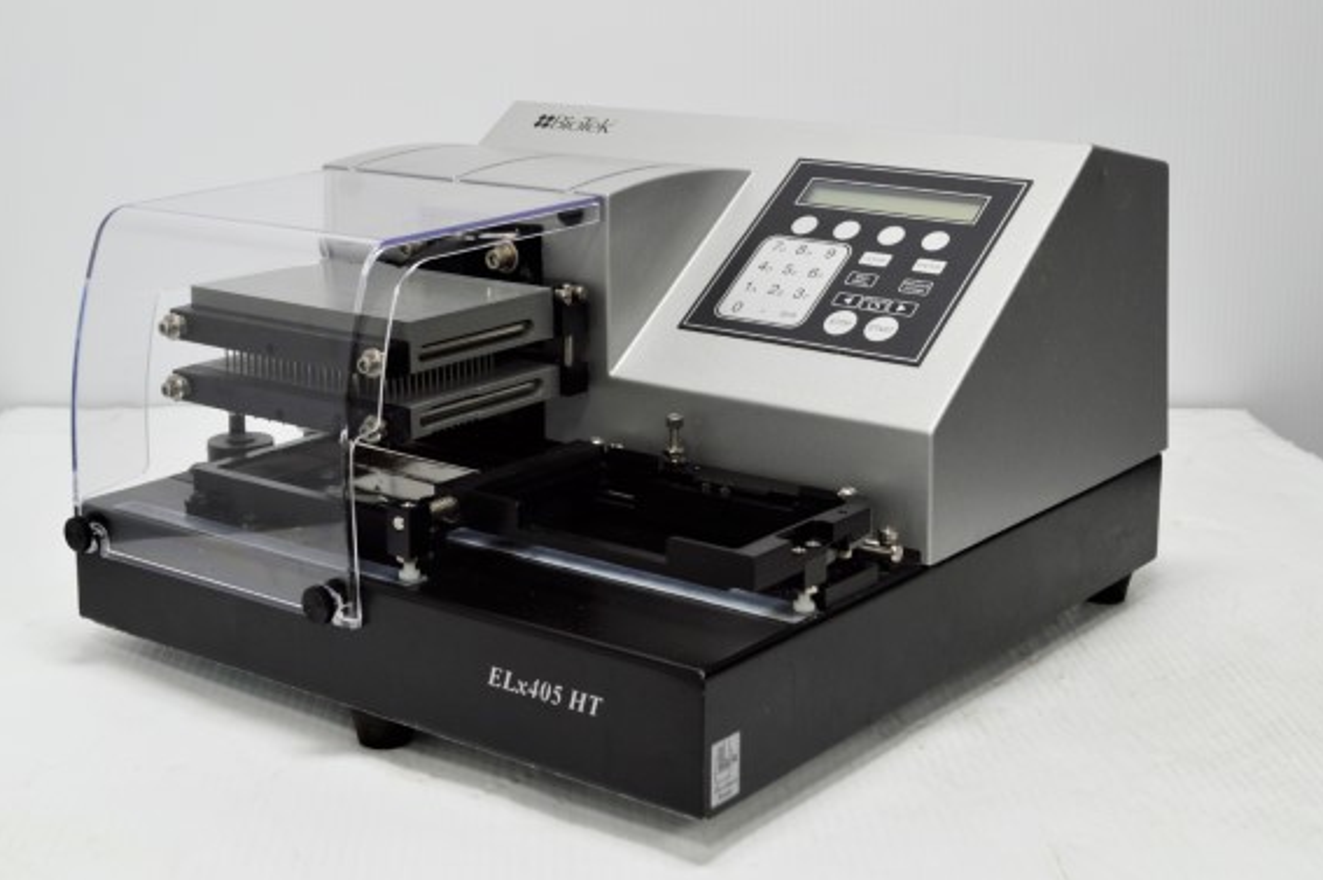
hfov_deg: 36.3
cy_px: 273
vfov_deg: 24.4
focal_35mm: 55
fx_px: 2019
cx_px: 628
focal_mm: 26
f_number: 5.6
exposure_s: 1/125
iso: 320
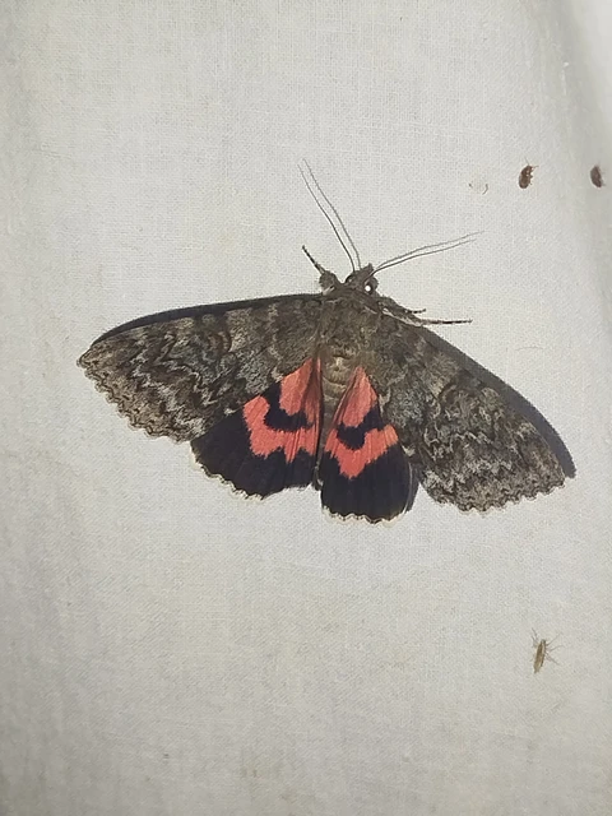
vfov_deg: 28.2
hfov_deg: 21.3
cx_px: 306
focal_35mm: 69
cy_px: 408
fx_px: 1627
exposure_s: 1/33
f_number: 1.7
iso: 250
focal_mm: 5.31
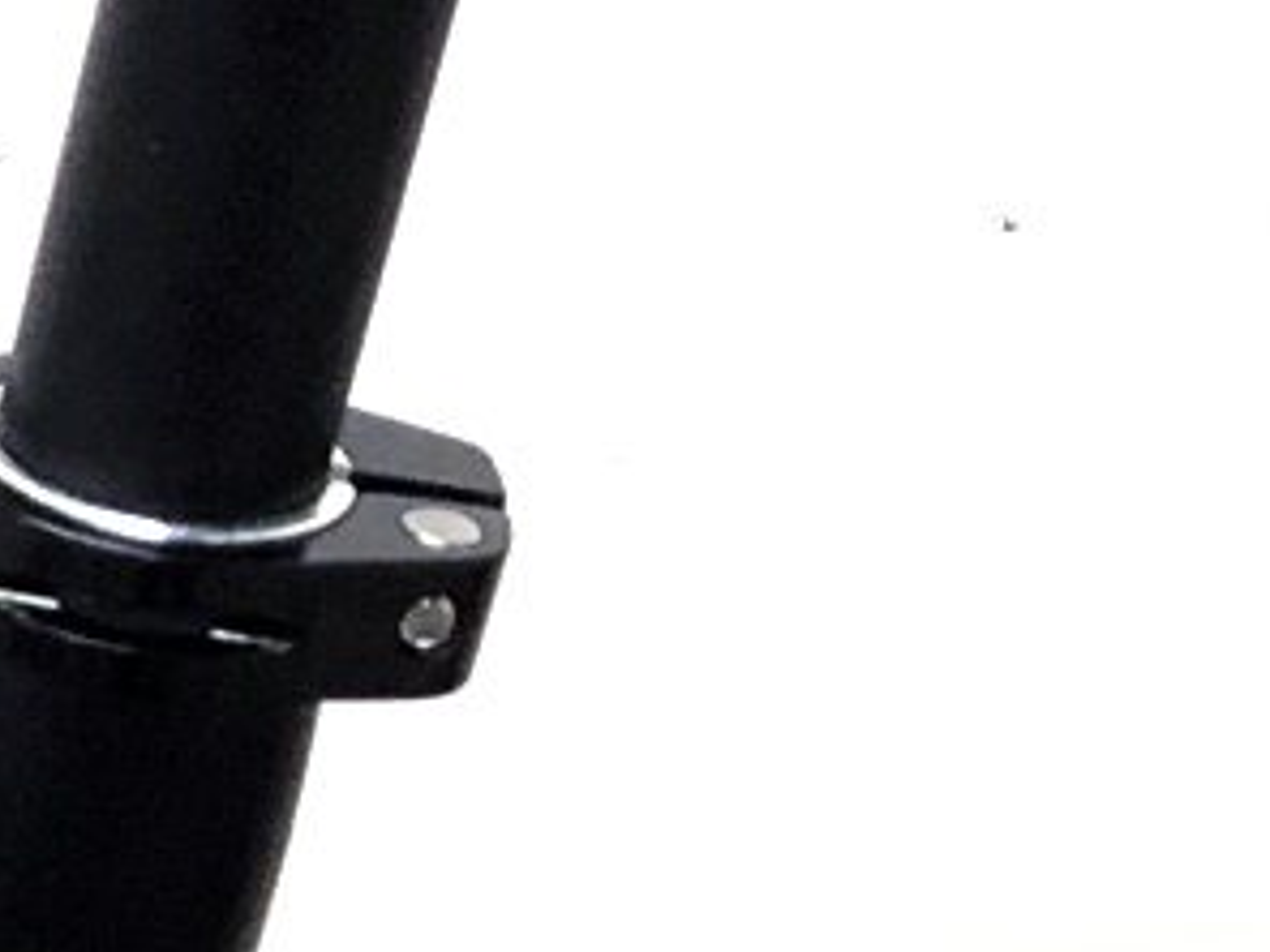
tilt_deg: -33.4
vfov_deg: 7.5
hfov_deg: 8.6
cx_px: -2420
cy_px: 1471
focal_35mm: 194
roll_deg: +22.7
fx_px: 7118
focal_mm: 3.99
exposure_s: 1/24
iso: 40
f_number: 1.8
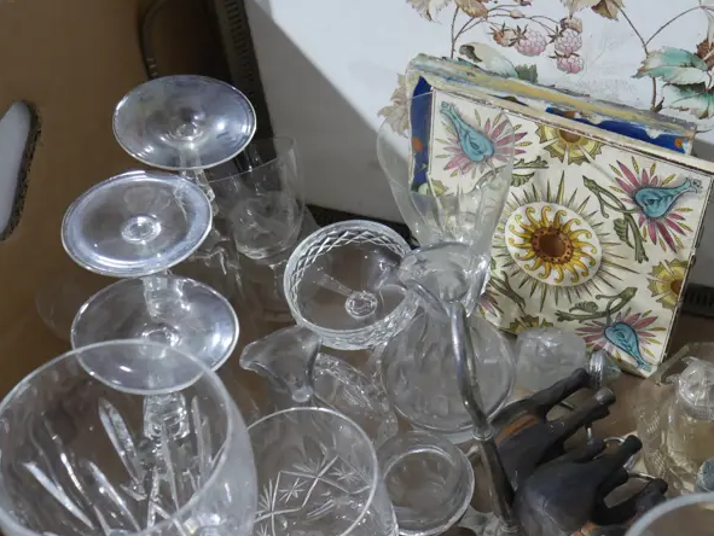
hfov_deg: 35.8
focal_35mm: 52
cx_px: 553
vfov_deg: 27.9
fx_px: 1073
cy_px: 366
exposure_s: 1/60
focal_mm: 15
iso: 1250
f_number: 4.5
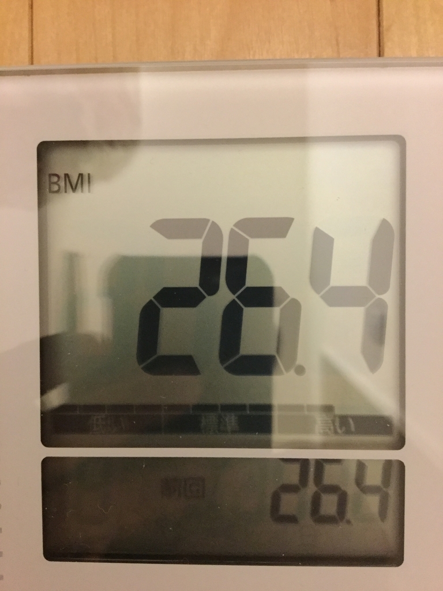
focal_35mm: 31
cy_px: 296
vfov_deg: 58.4
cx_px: 222
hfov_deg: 45.4
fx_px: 529
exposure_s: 1/15
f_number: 2.4
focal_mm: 3.3
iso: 500
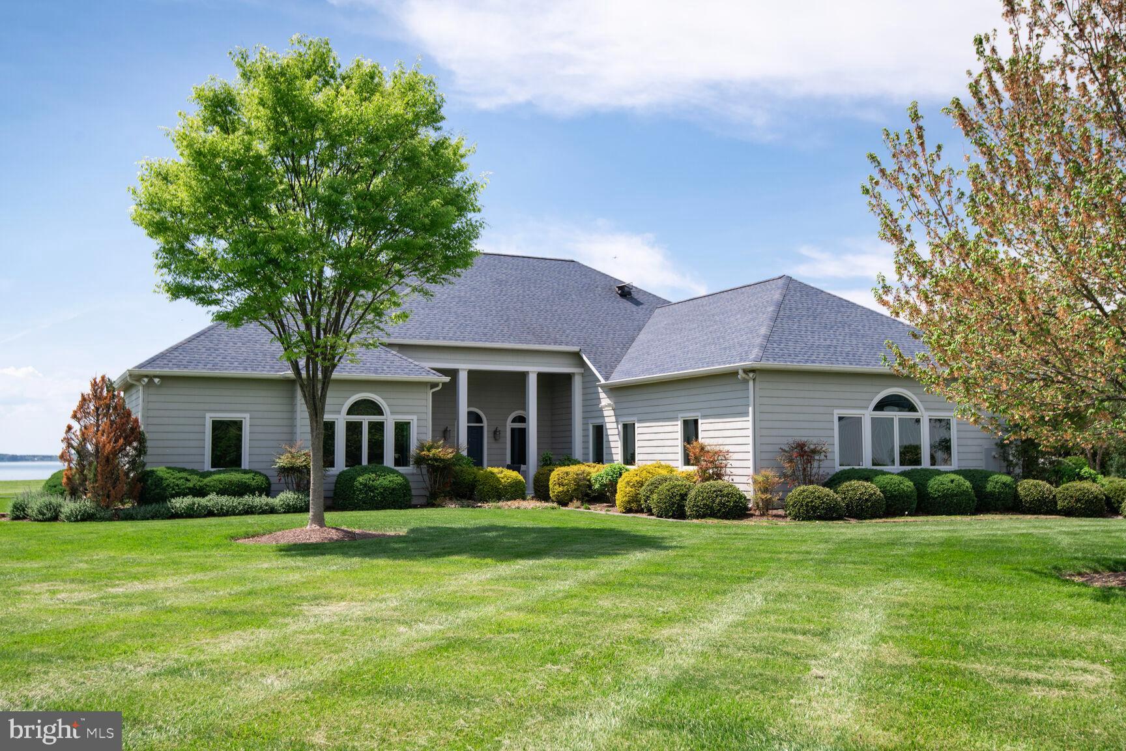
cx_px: 563
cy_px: 376
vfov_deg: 37.9
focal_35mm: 35
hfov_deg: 54.4
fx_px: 1095
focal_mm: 35
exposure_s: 1/800
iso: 200
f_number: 8
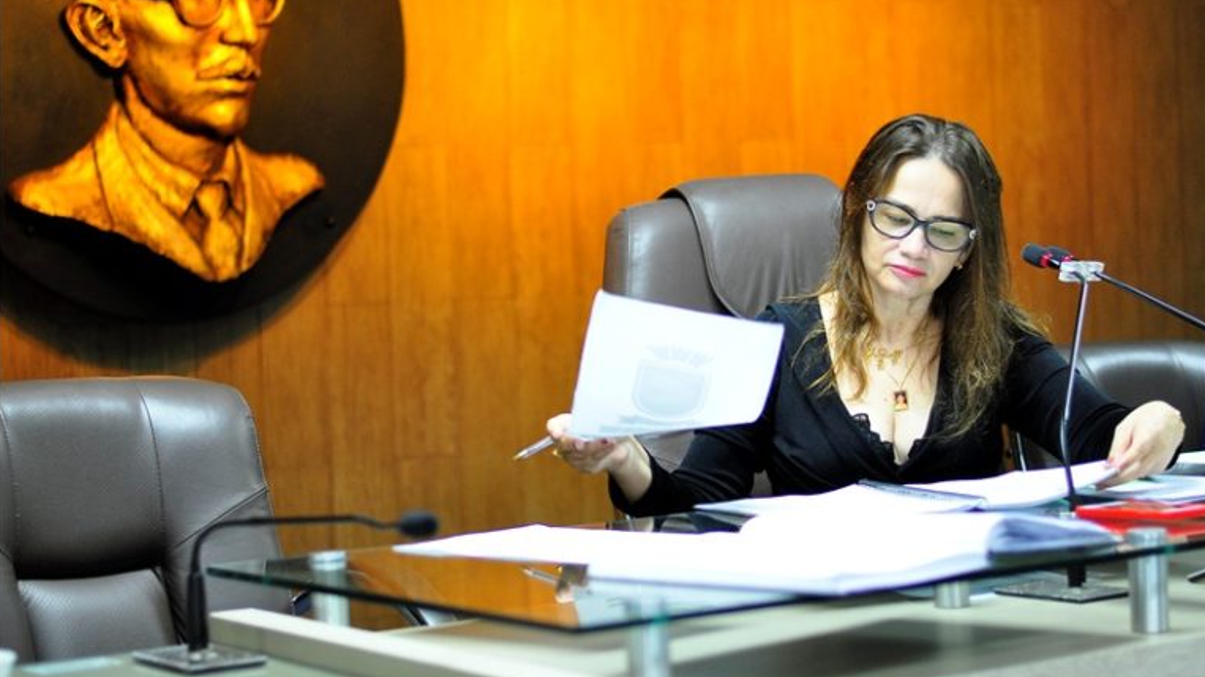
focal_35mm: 79
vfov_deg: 15.3
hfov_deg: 26.9
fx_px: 2524
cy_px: 316
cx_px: 603
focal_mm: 50
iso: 640
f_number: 1.8
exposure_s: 1/125
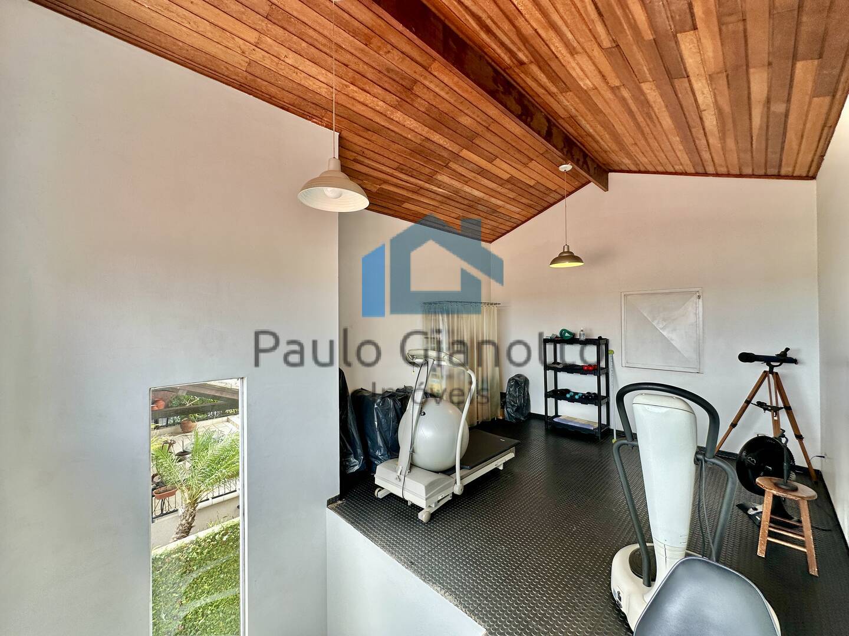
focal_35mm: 14
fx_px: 343
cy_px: 318
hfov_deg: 102.1
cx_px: 424
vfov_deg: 85.7
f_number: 2.2
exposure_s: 1/99
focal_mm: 2.22
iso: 50
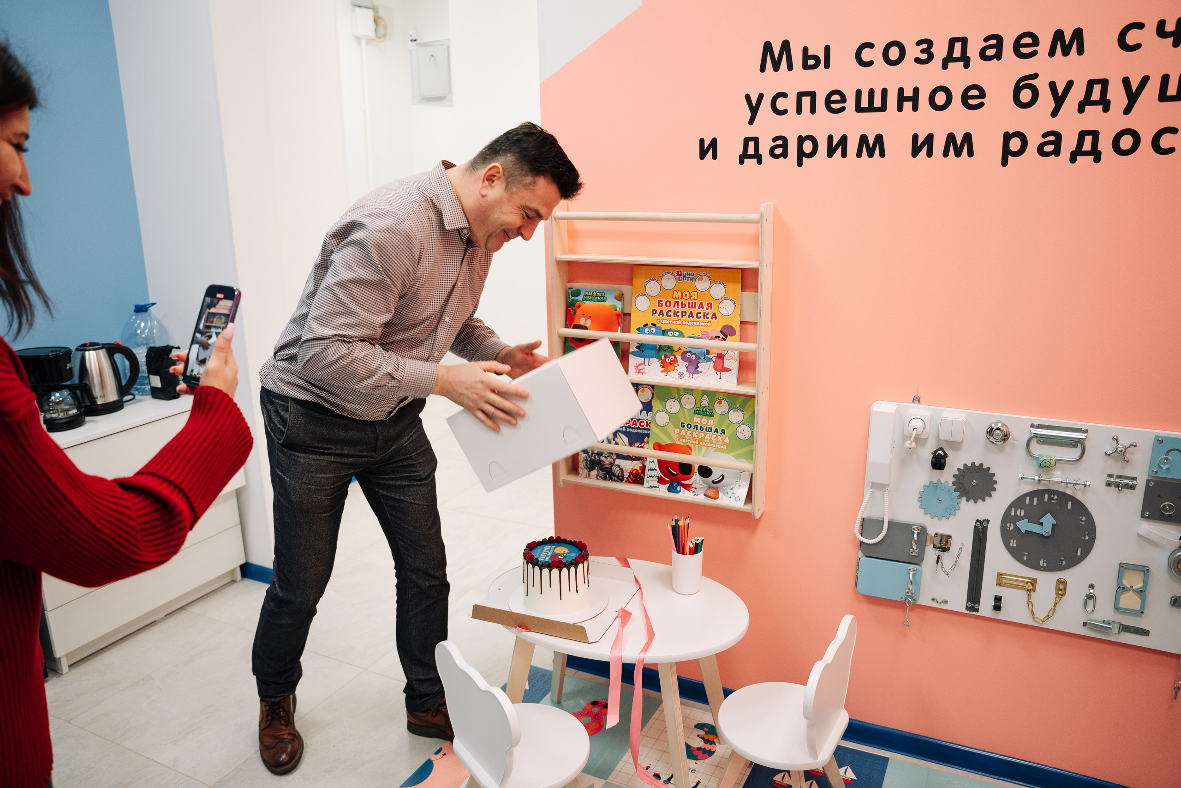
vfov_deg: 49.6
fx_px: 853
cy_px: 394
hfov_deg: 69.4
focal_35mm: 26
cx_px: 590
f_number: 2.8
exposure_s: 1/125
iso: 320
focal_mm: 26
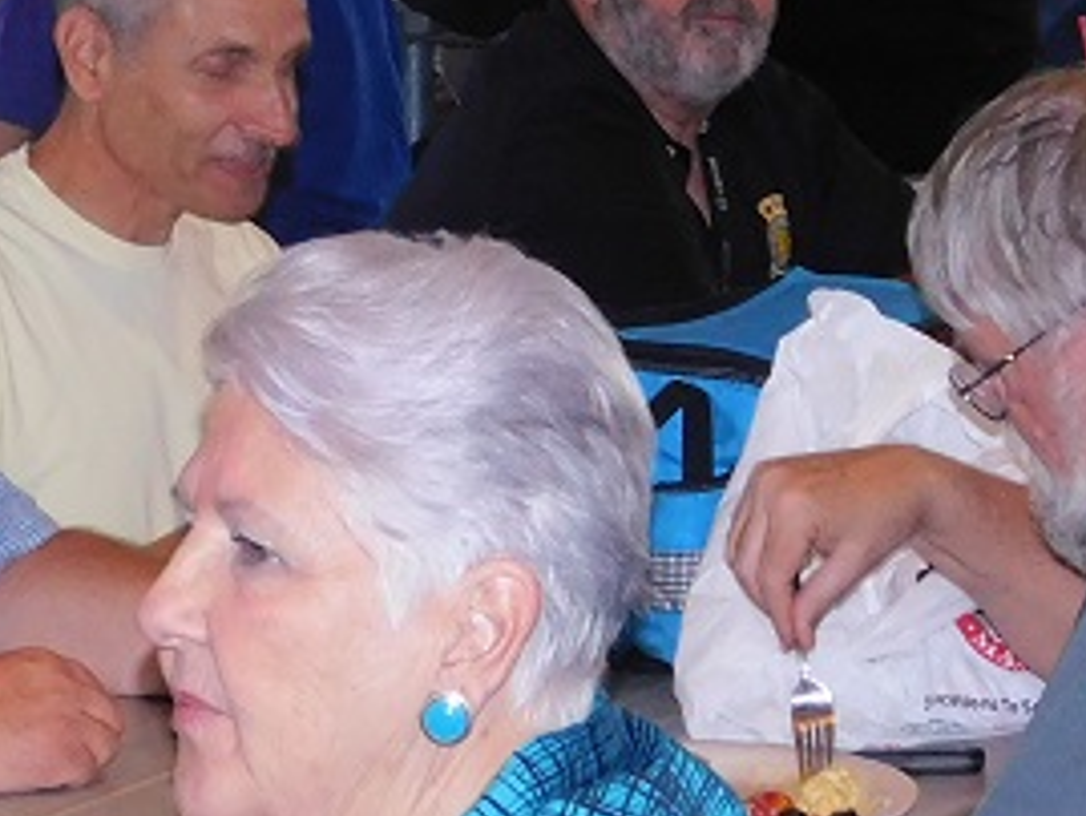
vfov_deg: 8.3
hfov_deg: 11.3
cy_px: -364
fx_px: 5493
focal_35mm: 175
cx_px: 307
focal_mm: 9
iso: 400
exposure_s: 1/30
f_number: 3.8
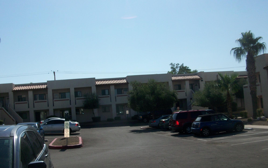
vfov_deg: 34.4
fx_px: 270
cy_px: 88
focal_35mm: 37
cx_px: 136
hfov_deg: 52.7
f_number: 5.5
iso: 64
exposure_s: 1/674
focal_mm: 5.7
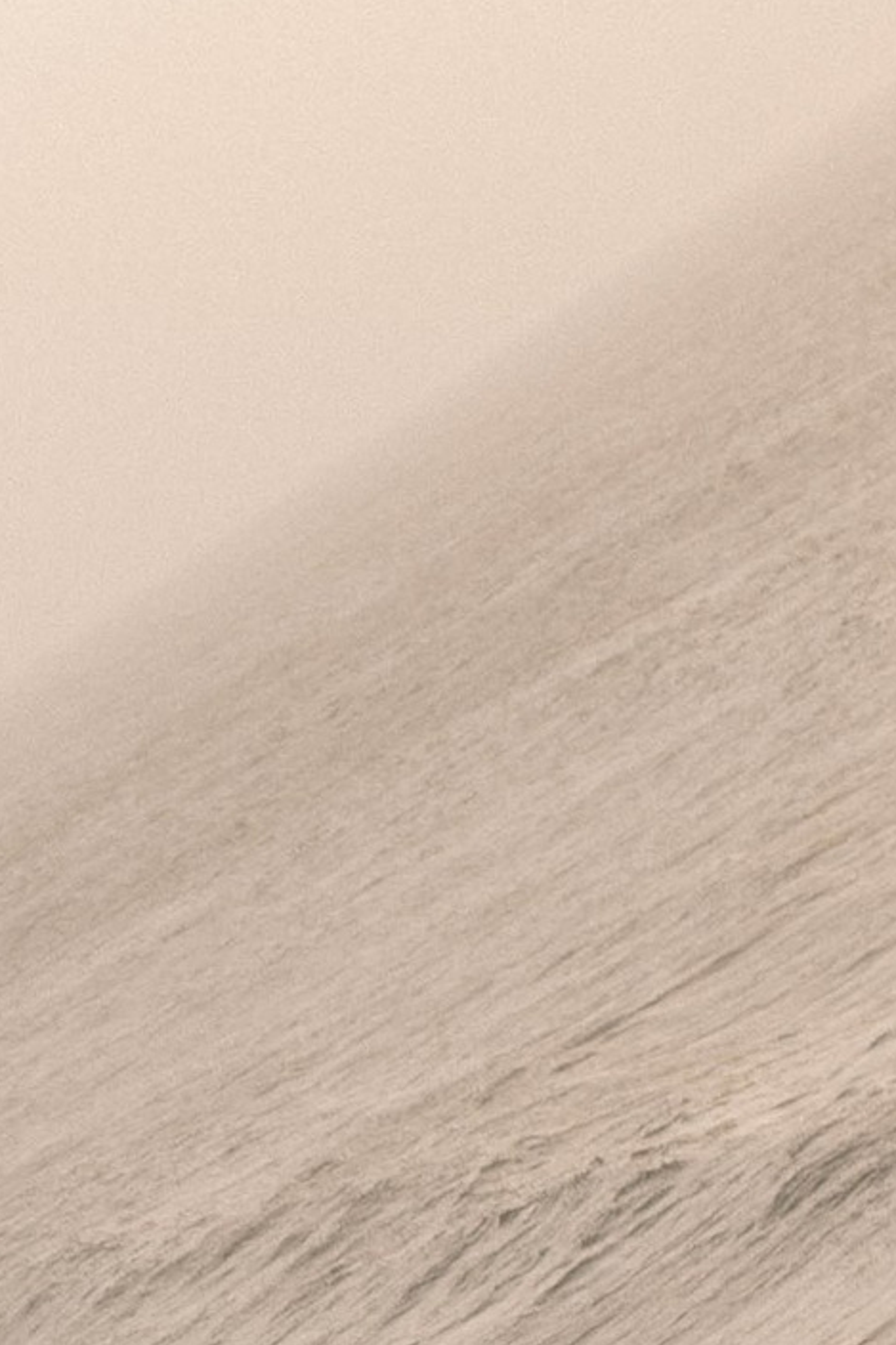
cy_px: 2539
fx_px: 7134
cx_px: -713
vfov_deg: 10.1
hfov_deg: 7.0
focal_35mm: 191
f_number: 3.5
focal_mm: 35
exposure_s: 1/200
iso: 100
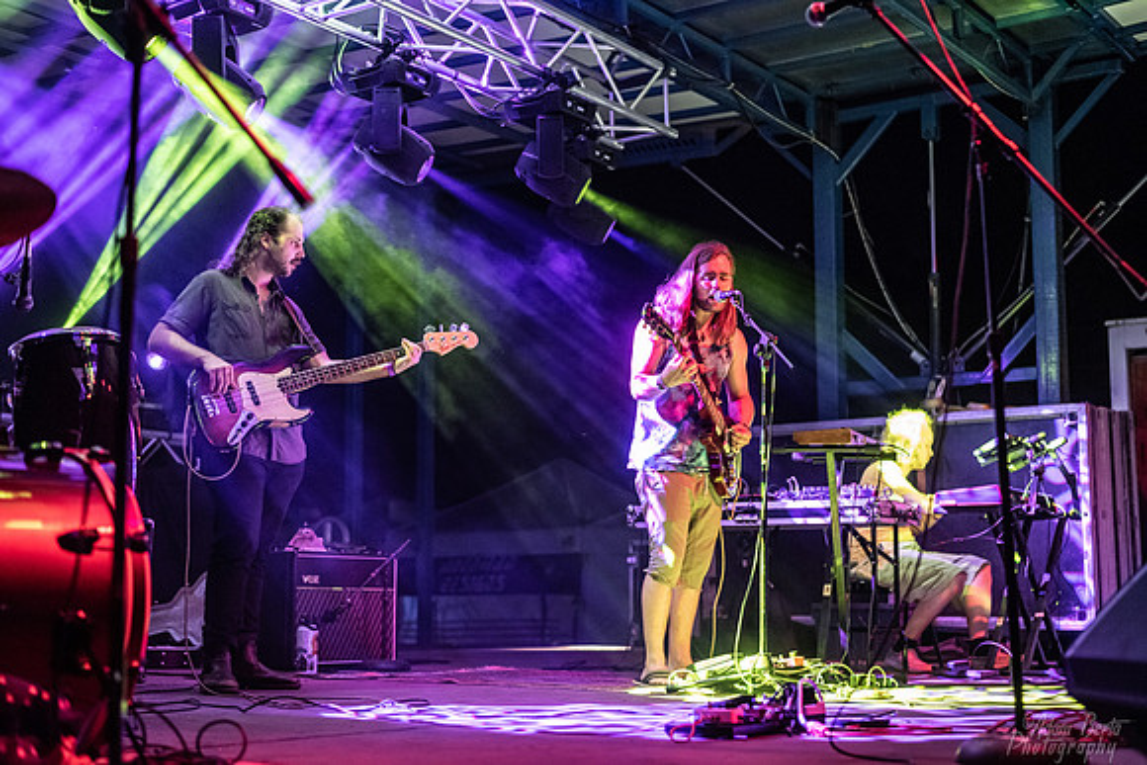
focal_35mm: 50
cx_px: 574
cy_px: 382
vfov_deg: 27.0
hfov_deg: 39.6
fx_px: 1593
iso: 3200
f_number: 2.5
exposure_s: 1/100
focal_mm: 50
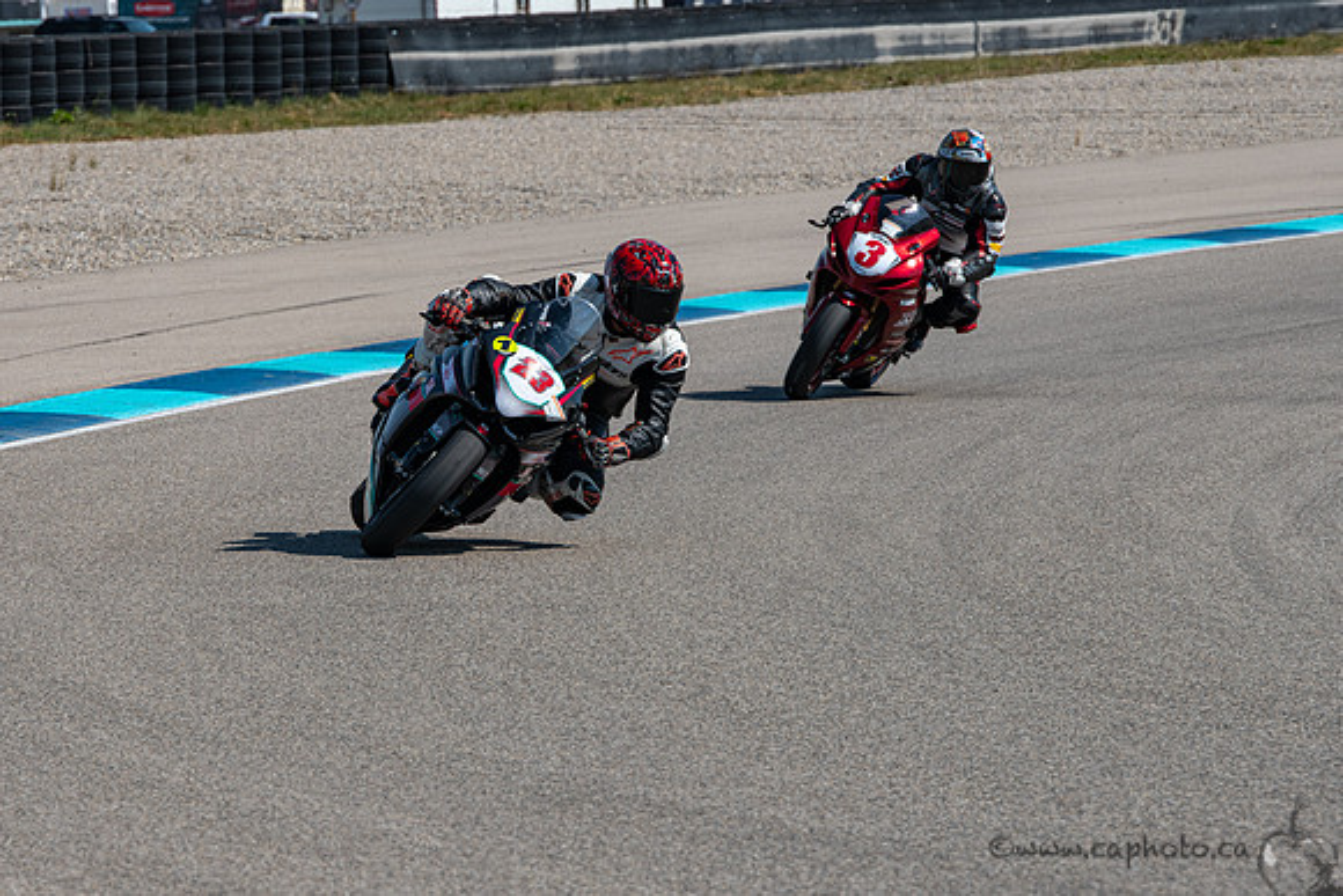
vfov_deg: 5.2
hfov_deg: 7.8
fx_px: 9878
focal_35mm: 265
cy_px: 499
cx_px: 454
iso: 160
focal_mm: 200
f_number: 9
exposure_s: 1/800
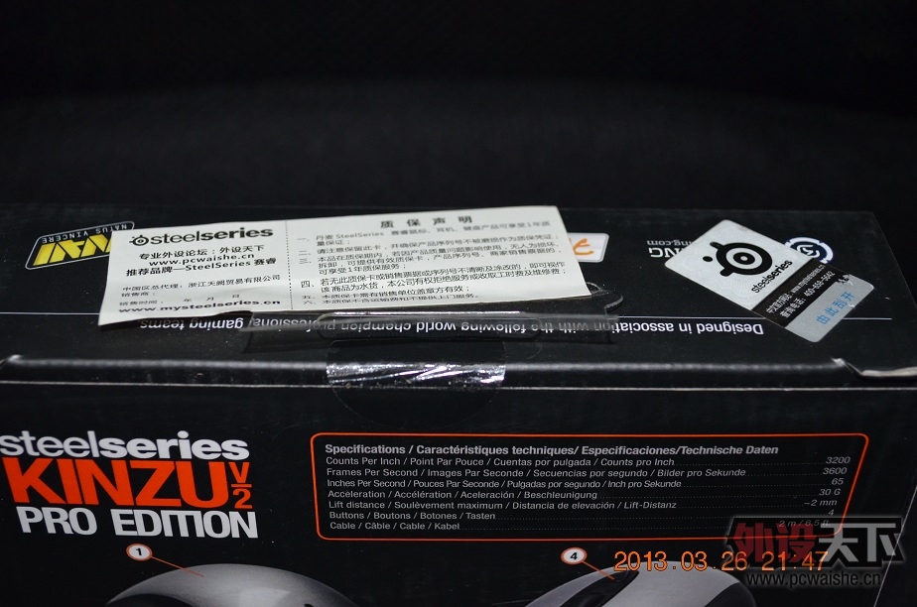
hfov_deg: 37.9
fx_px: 1335
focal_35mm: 52
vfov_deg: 25.6
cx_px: 458
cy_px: 304
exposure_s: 1/60
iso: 1100
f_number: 5
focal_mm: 35
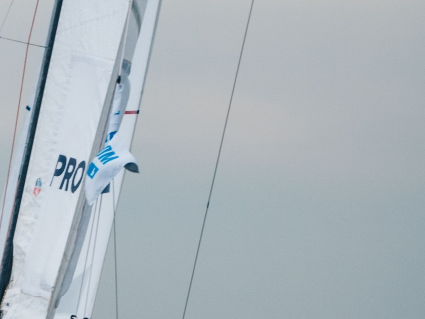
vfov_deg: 1.7
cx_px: -63
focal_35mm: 896
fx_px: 11001
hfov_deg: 2.2
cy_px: 311
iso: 320
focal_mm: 200
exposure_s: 1/640
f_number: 4
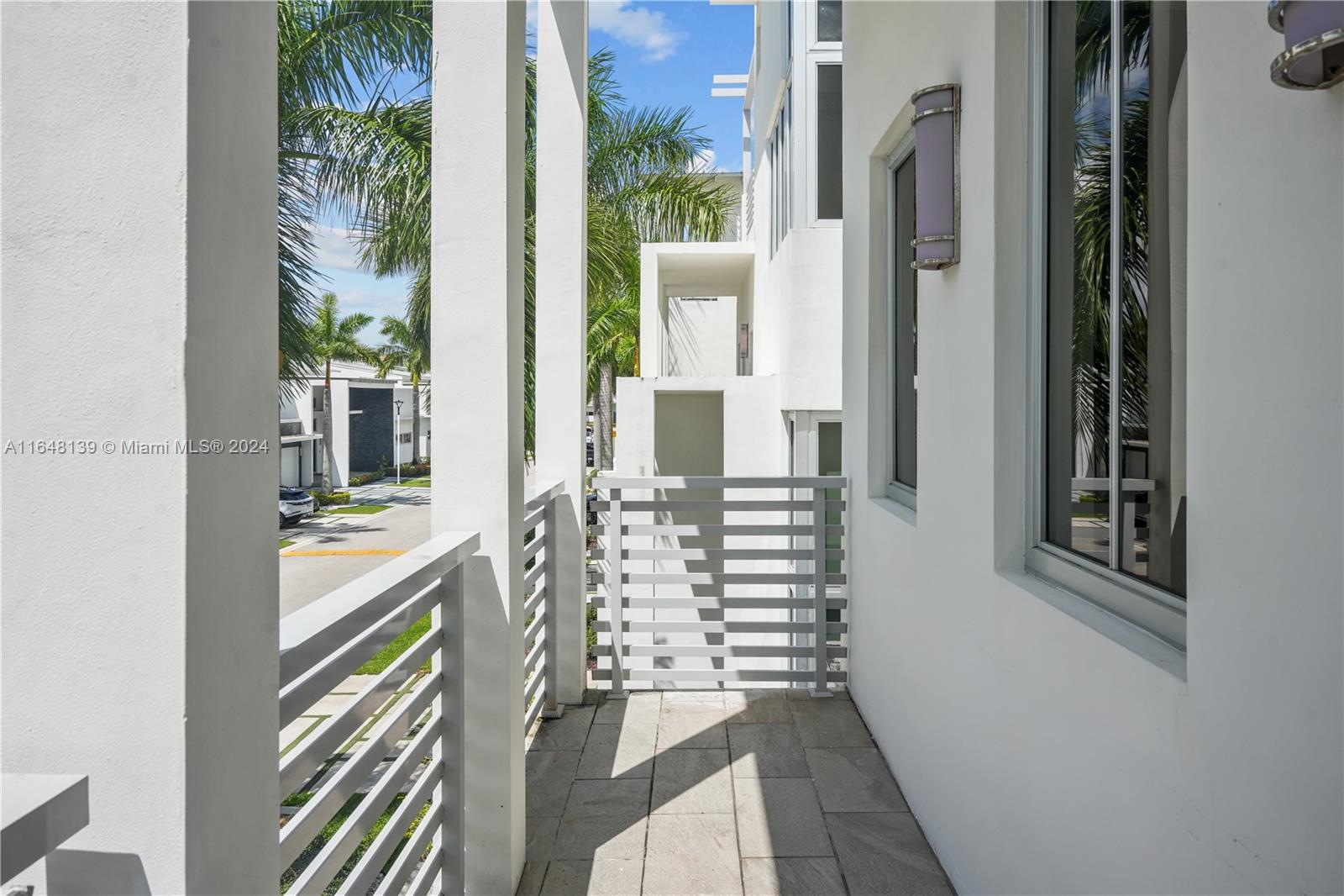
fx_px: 896
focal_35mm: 24
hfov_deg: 73.8
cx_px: 672
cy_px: 448
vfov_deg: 53.1
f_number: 10
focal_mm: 24
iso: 250
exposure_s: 1/500
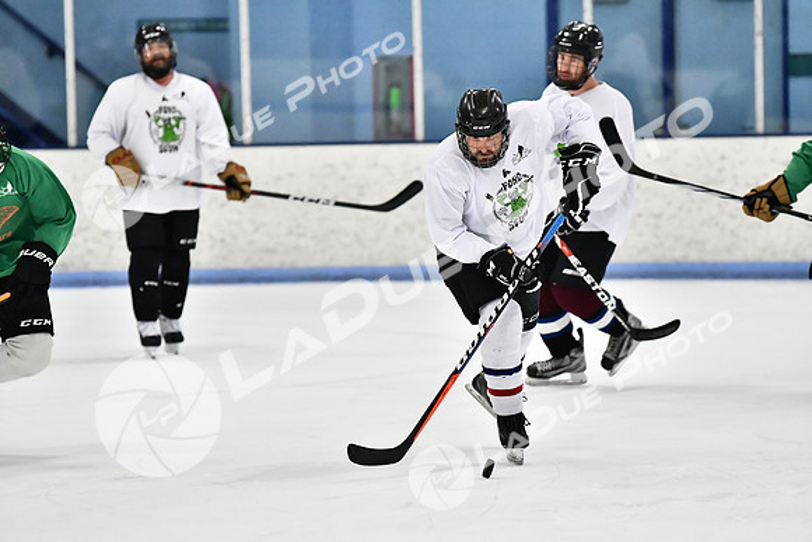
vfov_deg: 7.0
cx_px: 406
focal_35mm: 195
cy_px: 271
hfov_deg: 10.5
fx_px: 4399
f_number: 2.8
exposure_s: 1/1600
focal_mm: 130
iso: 6400
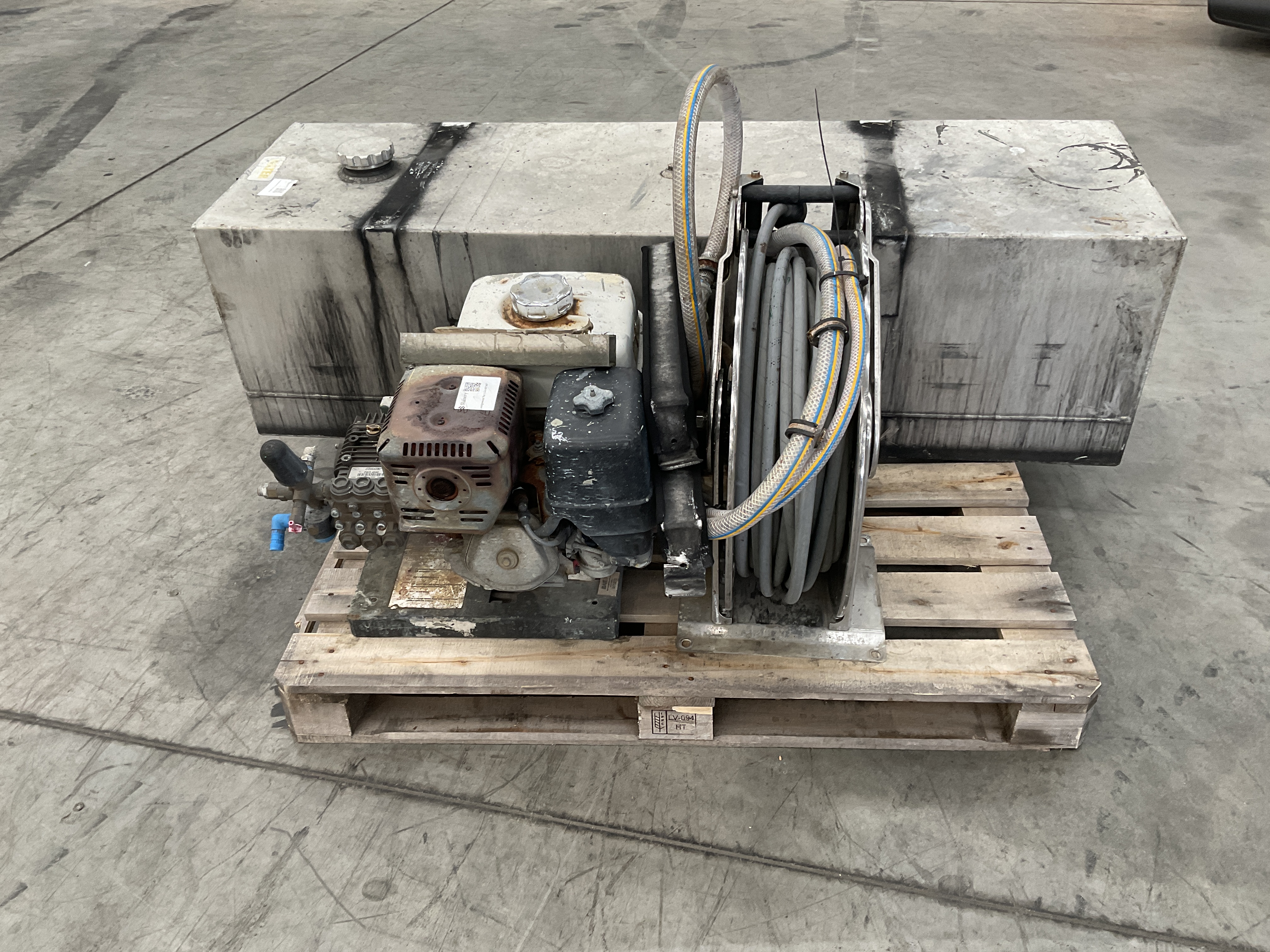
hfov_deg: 61.7
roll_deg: +2.0
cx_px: 635
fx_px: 1064
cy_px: 476
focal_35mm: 29
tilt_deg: -36.2
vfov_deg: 48.2
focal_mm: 3
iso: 64
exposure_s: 1/90
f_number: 1.8
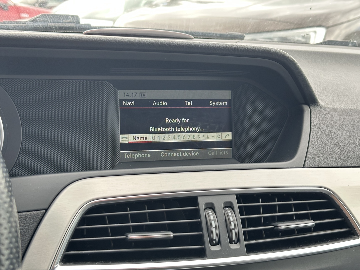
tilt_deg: -13.0
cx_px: 180
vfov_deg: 30.3
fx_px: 499
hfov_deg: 39.7
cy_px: 135
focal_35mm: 48
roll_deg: -2.0
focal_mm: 6.86
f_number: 1.78
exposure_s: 1/136
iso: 80
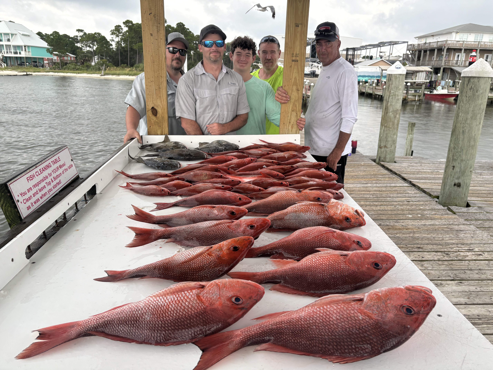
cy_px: 185
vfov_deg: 53.1
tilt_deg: -16.7
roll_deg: -2.5
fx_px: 370
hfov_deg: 67.3
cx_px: 246
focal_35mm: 26
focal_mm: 5.96
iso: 50
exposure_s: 1/544
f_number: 1.6
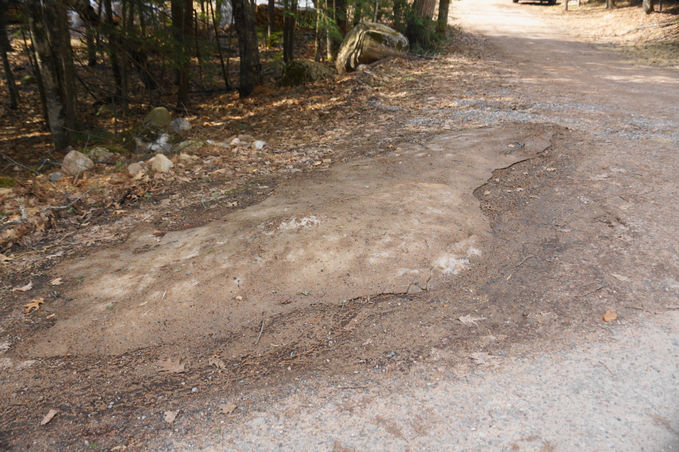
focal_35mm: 33
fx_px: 622
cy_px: 226
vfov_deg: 39.9
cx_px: 340
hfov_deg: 57.2
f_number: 4.5
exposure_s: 1/80
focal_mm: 22
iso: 100
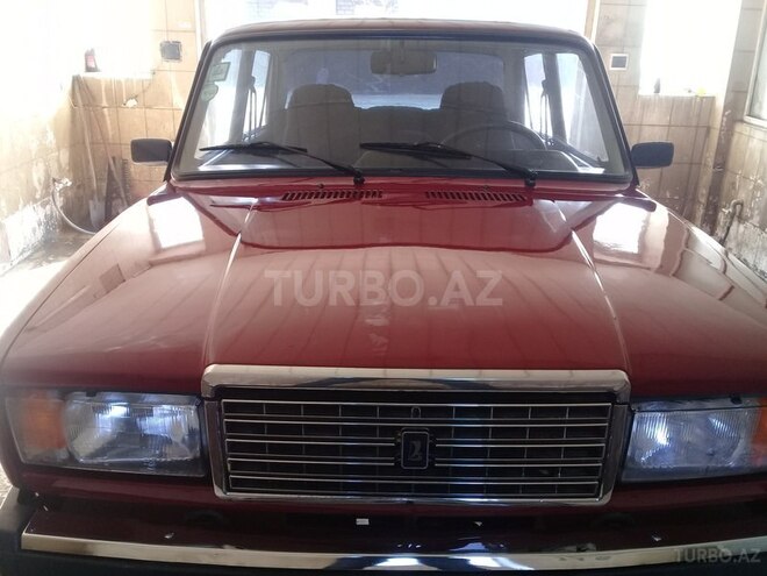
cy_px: 288
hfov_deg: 58.4
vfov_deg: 45.4
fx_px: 687
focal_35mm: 31
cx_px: 384
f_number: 2.2
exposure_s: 1/50
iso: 64
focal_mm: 3.3
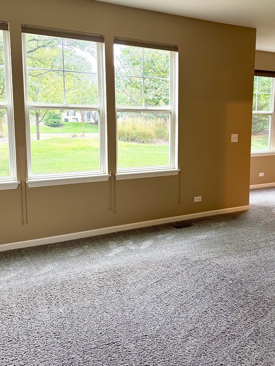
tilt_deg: -6.6
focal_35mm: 33
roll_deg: -0.6
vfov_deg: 55.2
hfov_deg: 42.5
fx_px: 349
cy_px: 162
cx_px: 178
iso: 125
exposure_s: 1/60
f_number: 1.78
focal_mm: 6.76
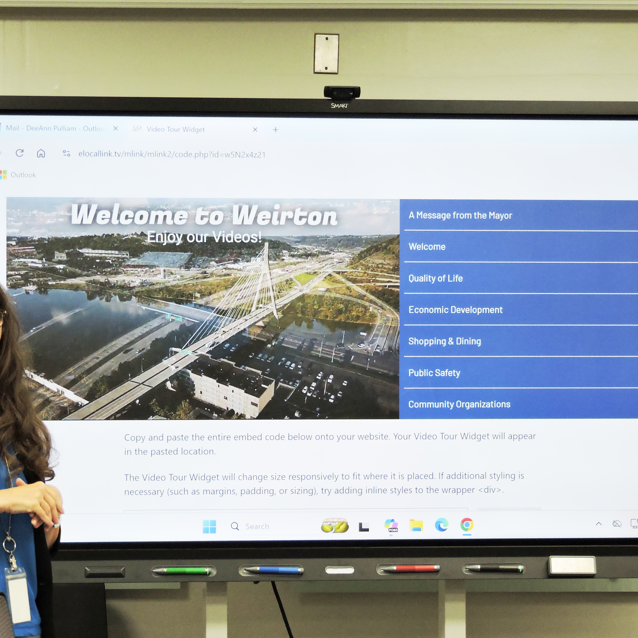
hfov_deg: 12.3
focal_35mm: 142
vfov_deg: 12.3
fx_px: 2961
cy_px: 318
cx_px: 252
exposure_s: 1/100
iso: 400
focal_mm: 21.4
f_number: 4.2
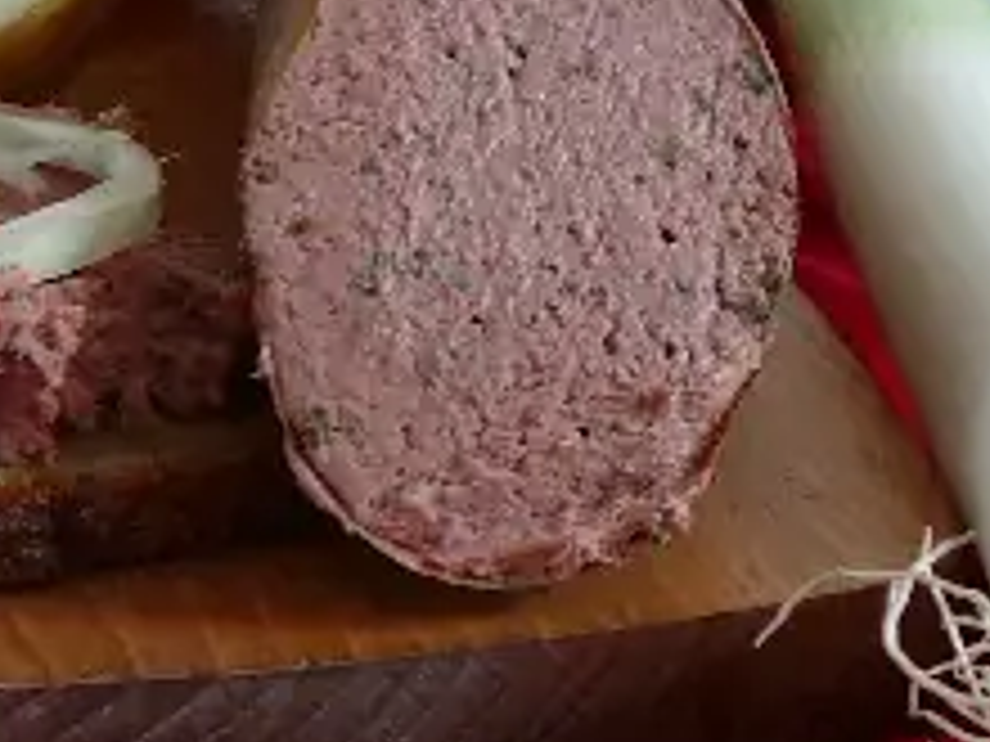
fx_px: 2917
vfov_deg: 14.5
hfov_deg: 19.1
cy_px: 234
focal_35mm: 102
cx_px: 256
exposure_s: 1/30
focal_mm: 5.2
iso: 125
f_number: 2.8
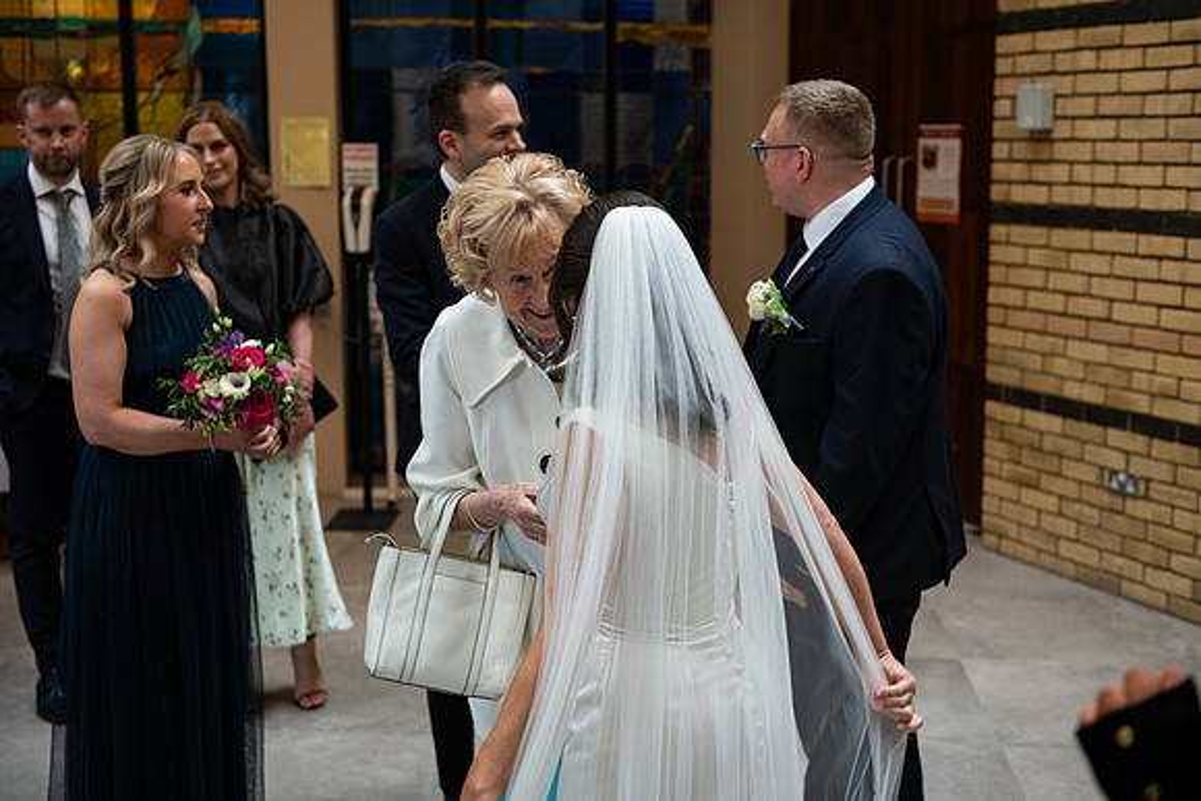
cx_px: 600
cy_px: 400
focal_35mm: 52
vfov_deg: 26.0
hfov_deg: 38.2
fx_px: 1735
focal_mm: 52
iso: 800
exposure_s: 1/160
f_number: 3.5
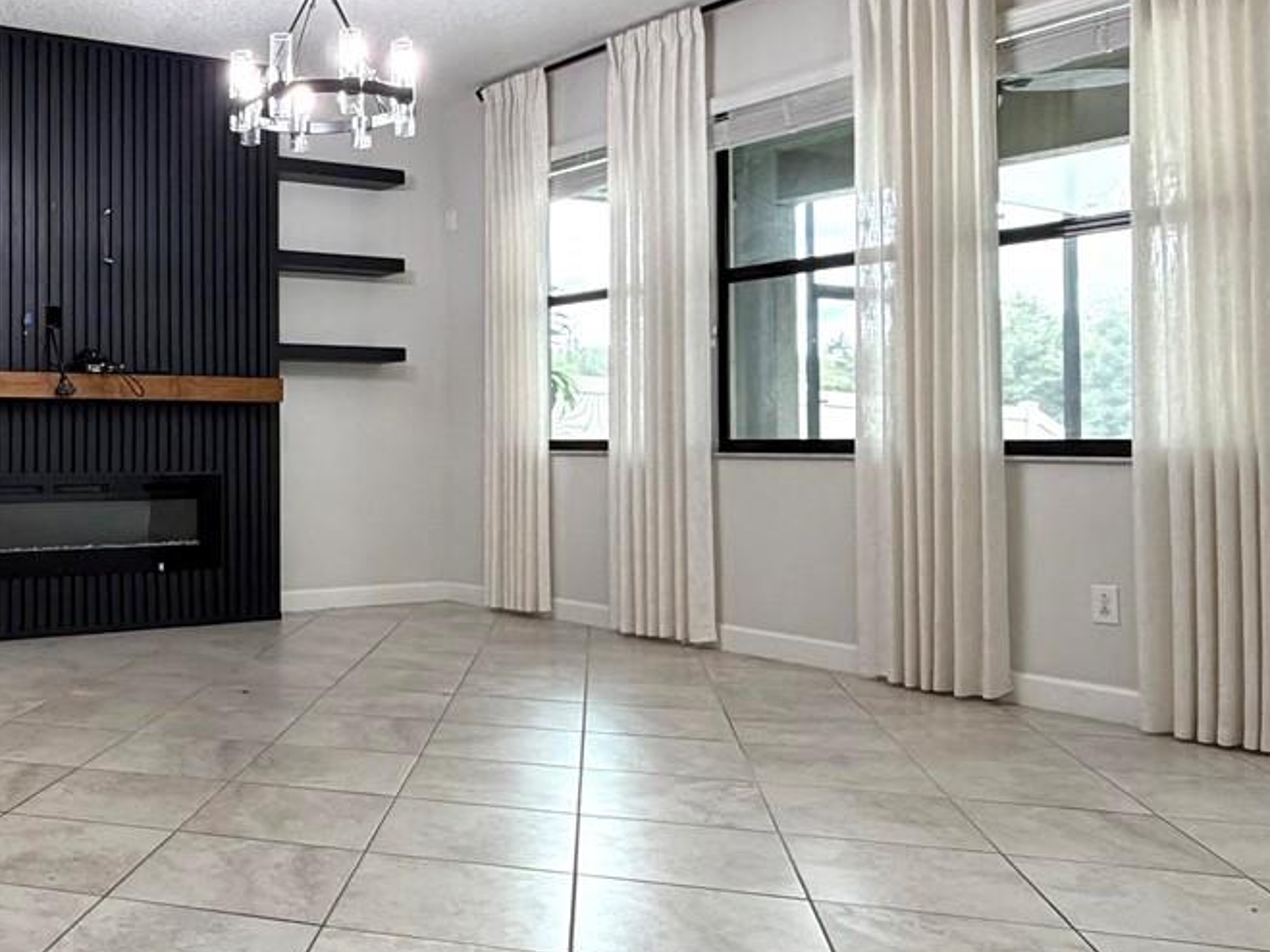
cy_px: 407
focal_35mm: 34
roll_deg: +0.2
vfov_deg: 41.7
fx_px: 1247
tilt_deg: +1.3
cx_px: 181
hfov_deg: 49.4
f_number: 2.2
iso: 250
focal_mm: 2.22
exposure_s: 1/120
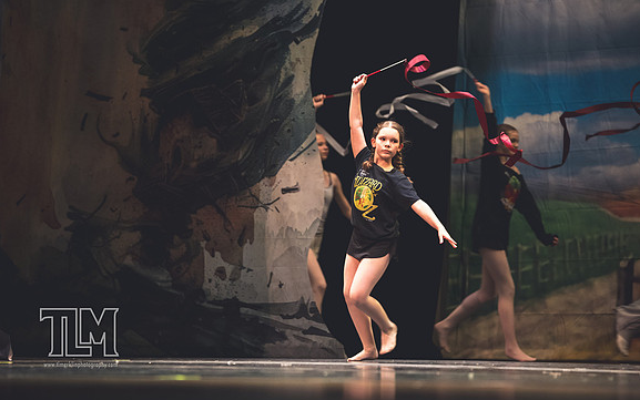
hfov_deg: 12.4
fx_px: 2949
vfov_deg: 7.8
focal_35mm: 169
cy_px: 204
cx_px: 321
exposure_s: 1/250
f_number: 2.8
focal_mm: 165
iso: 4000
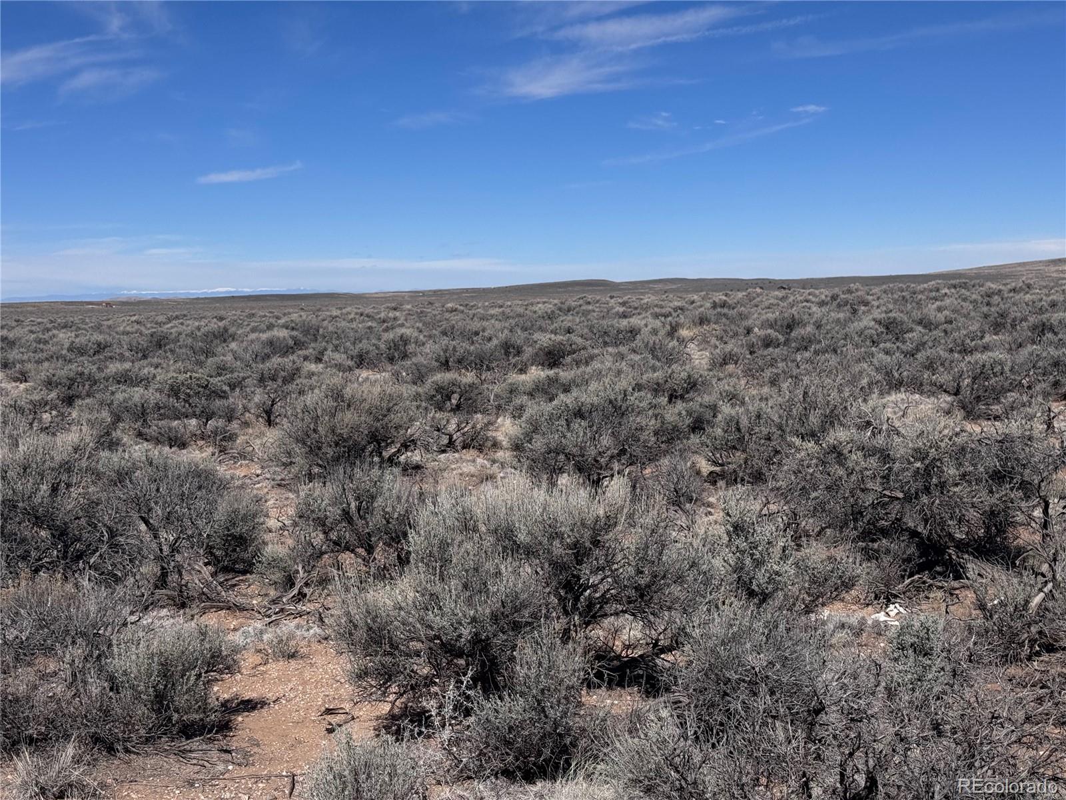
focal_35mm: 48
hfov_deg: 39.7
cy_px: 400
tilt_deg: -5.2
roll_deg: +0.3
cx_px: 533
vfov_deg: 30.3
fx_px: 1478
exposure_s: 1/9009
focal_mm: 6.76
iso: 64
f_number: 1.78
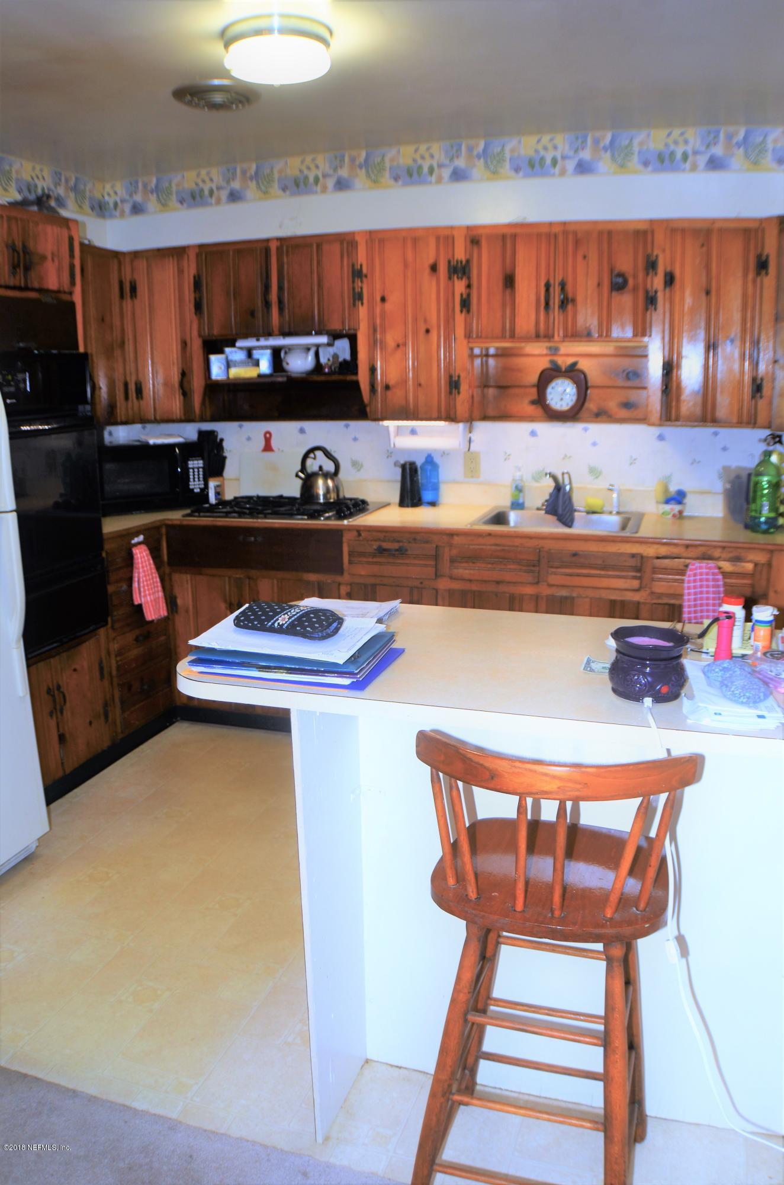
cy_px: 592
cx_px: 392
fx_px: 1182
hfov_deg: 36.7
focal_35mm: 36
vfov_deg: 53.2
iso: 100
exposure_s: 1/60
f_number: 3.8
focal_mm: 24
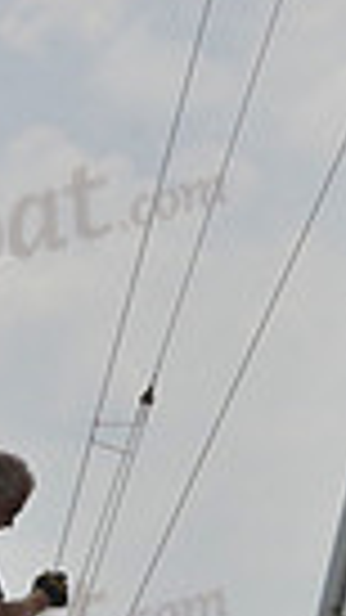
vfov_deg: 1.8
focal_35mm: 1198
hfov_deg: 1.0
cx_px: 463
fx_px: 19552
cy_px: 839
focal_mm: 270
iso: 280
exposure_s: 1/1000
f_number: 10
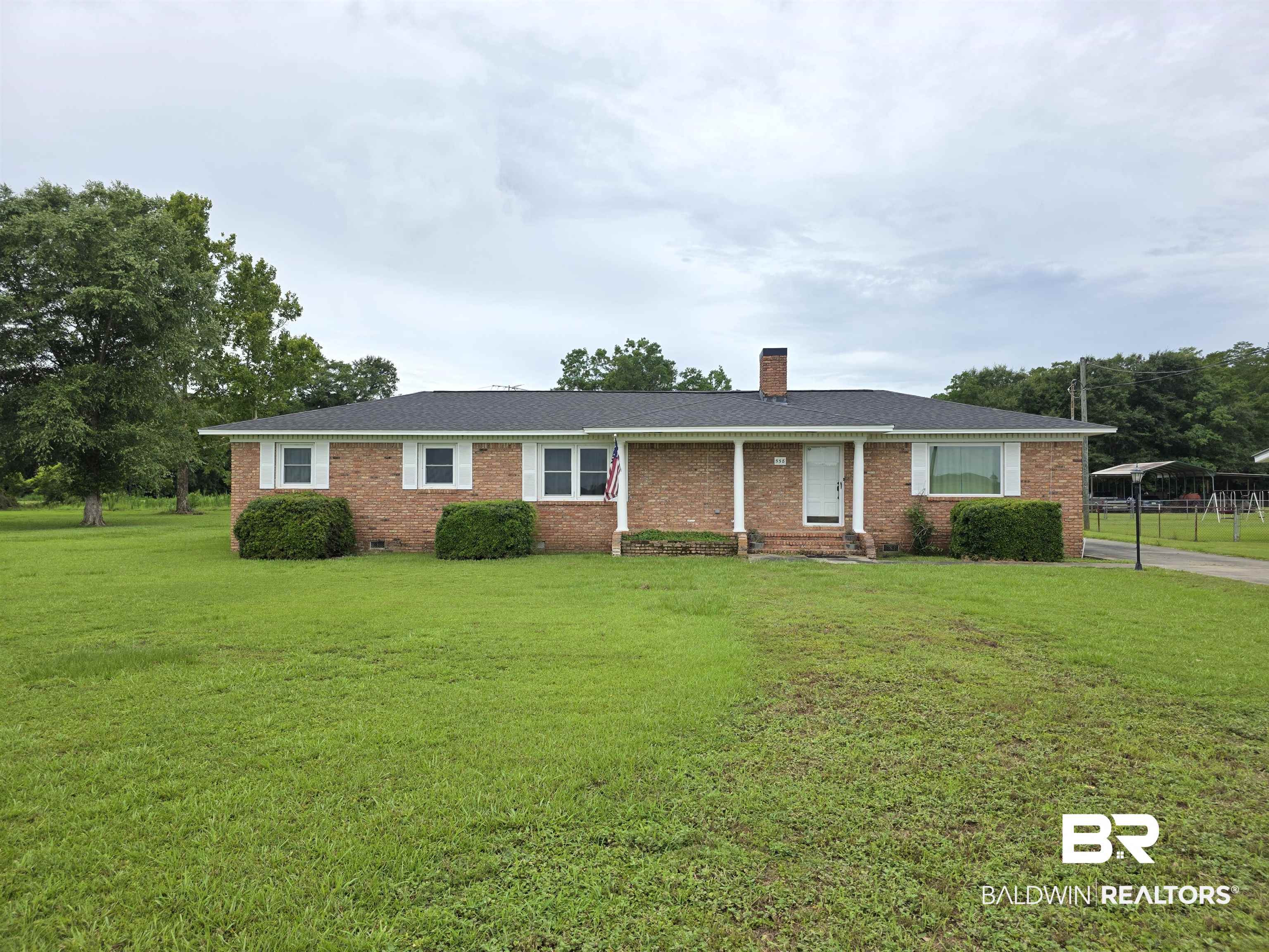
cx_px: 634
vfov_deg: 58.9
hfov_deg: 73.9
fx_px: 843
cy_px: 476
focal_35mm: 23
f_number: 1.7
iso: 80
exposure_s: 1/3075
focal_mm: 6.3
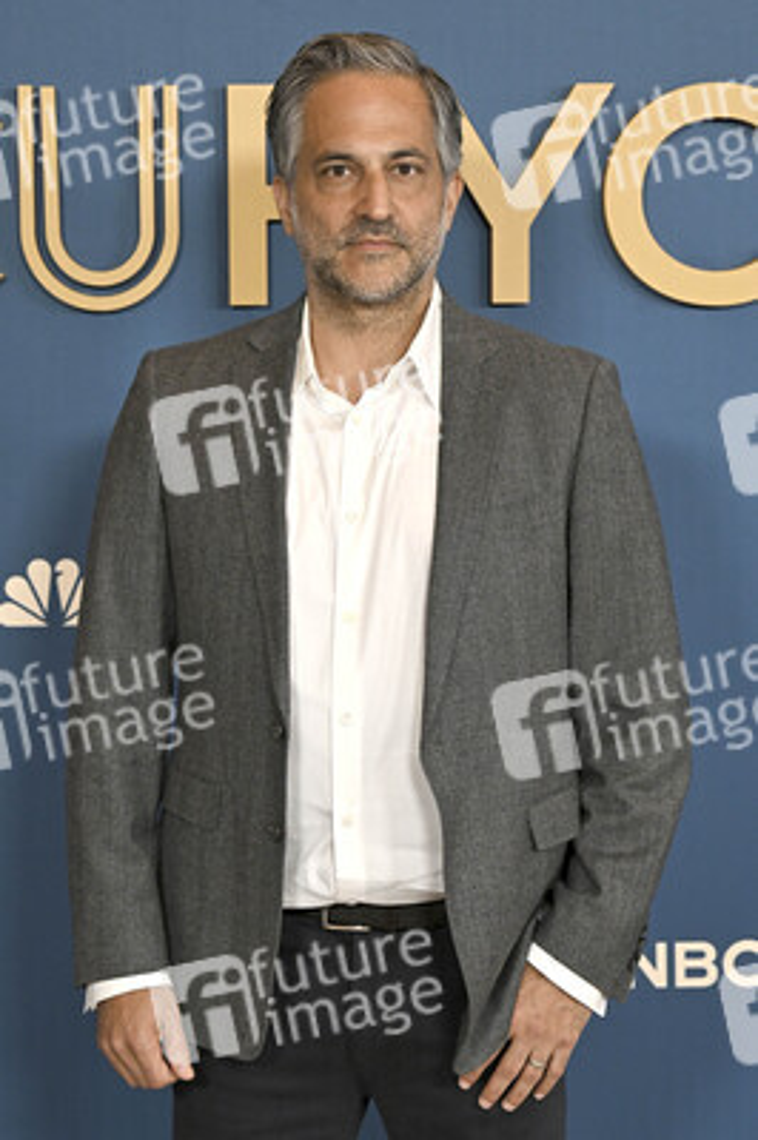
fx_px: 2341
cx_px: 379
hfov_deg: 18.4
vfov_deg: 27.4
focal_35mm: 74
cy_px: 570
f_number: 5.6
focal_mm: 74
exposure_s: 1/320
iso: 2000
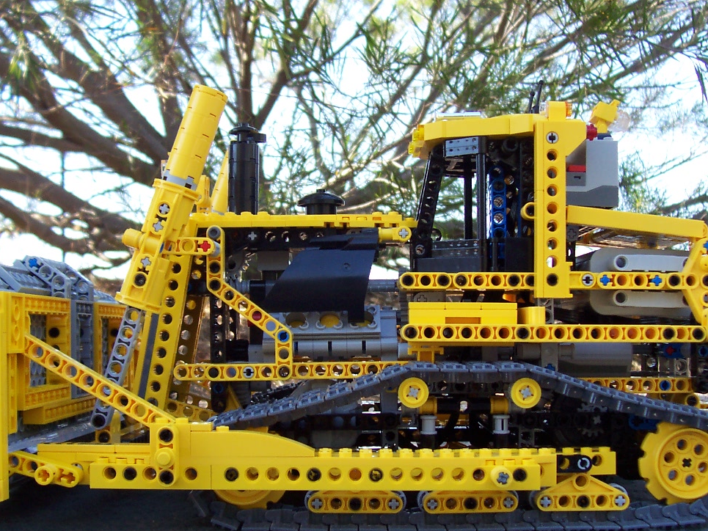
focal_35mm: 46
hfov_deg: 41.2
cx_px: 355
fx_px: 941
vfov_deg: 31.5
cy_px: 296
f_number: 2.8
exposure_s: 1/250
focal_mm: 5.6
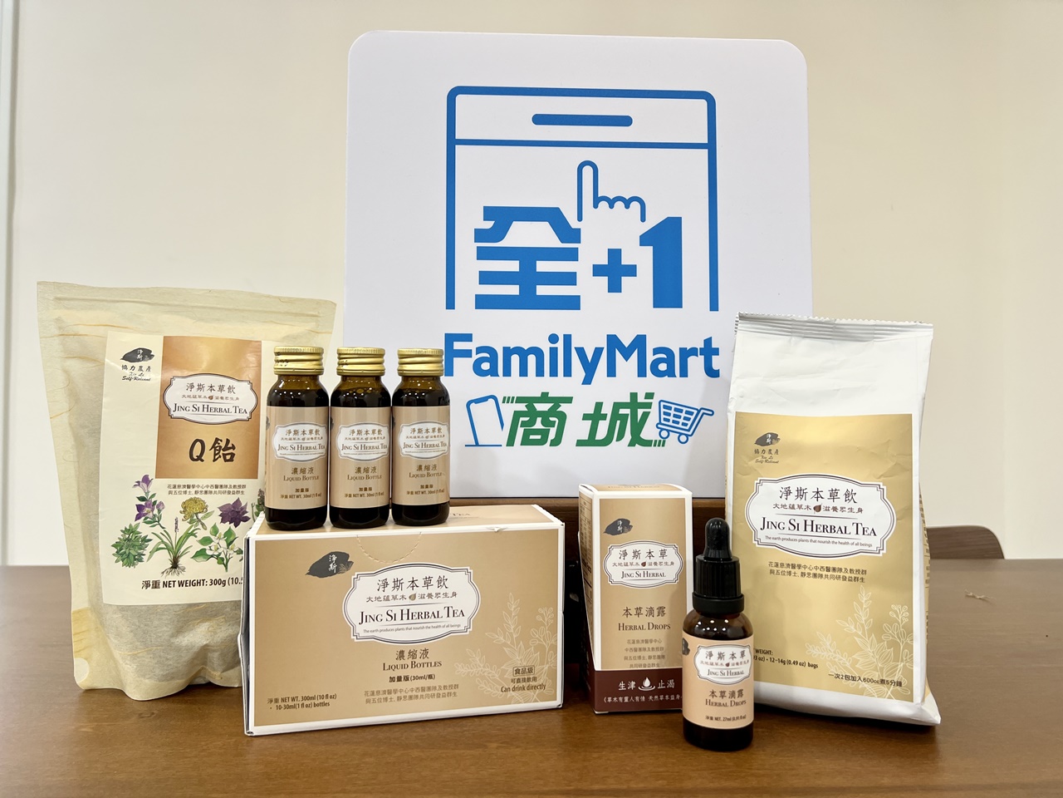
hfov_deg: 67.3
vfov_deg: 53.1
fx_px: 798
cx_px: 532
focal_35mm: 26
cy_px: 399
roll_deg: +0.1
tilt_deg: +1.0
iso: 80
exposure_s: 1/120
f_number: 1.5
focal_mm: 5.7
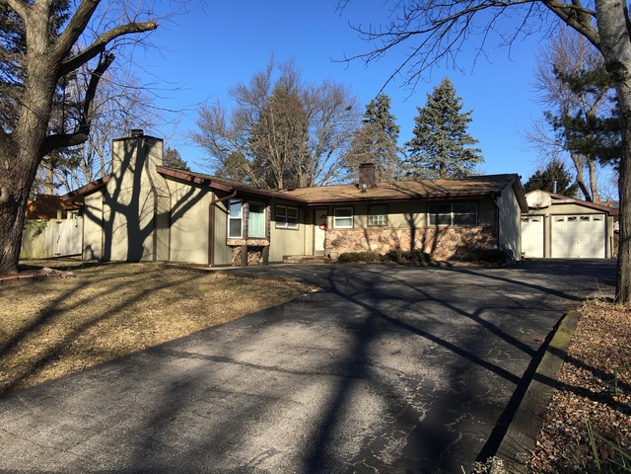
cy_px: 237
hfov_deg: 61.7
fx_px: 529
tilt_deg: +3.3
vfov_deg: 48.2
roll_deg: -1.5
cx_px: 316
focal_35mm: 29
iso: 25
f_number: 2.2
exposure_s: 1/938
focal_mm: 4.15
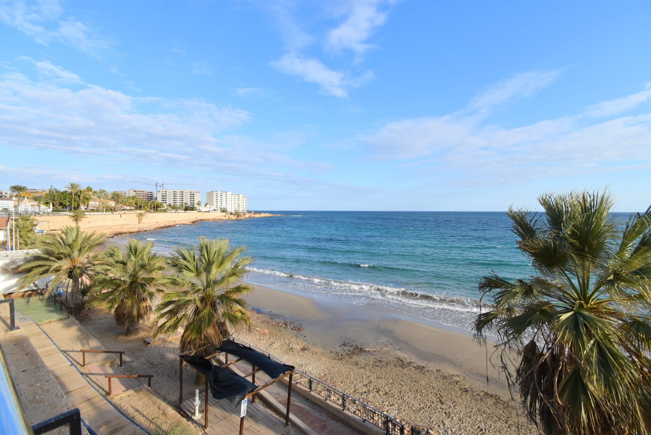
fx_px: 271
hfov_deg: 100.4
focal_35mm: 15
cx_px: 326
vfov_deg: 77.4
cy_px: 218
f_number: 8
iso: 200
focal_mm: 10
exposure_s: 1/500
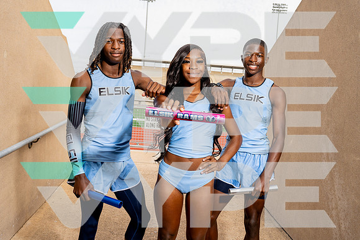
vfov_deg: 38.9
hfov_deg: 55.8
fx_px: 340
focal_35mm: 34
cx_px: 180
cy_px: 120
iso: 160
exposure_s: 1/250
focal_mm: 34
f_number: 6.3
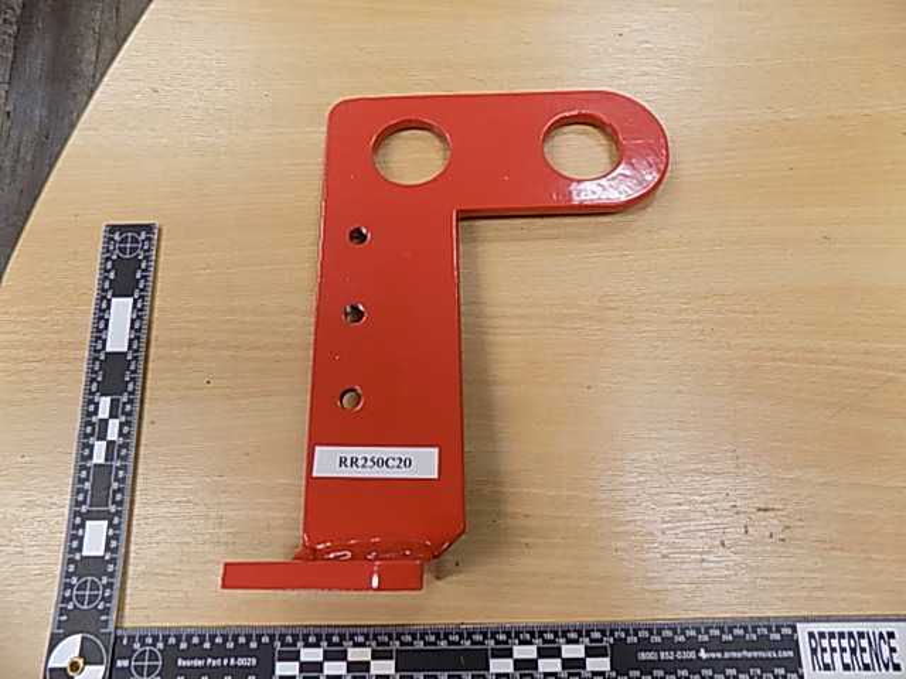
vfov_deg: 58.9
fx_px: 602
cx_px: 453
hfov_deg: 73.9
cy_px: 340
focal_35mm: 23
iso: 140
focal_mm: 4
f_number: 3.1
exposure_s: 1/30
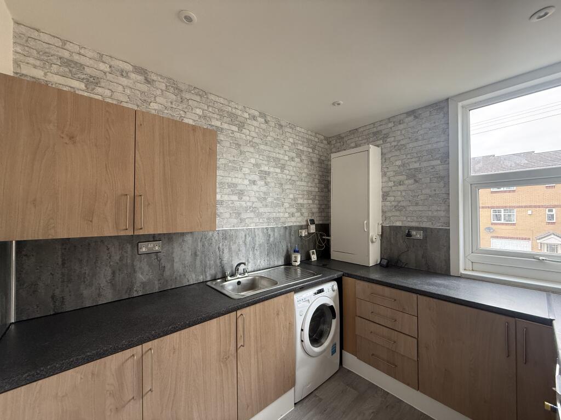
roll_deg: -0.3
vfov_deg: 85.7
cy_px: 210
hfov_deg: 102.1
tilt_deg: +1.2
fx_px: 227
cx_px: 280
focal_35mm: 14
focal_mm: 2.22
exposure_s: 1/99
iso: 250
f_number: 2.2
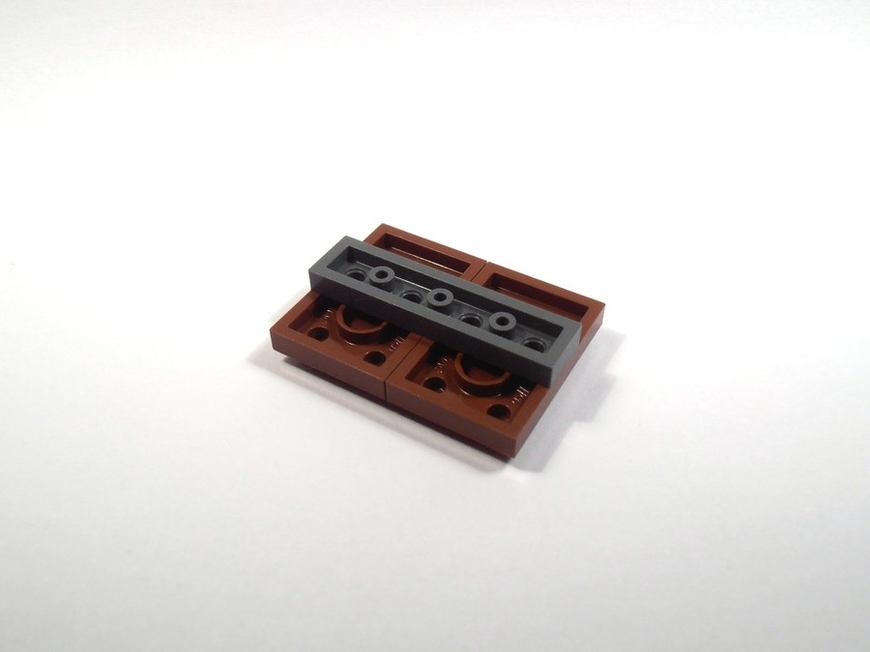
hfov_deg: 50.1
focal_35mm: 37
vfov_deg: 38.7
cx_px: 435
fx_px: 930
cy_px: 326
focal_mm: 6.61
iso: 80
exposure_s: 1/60
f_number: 3.9
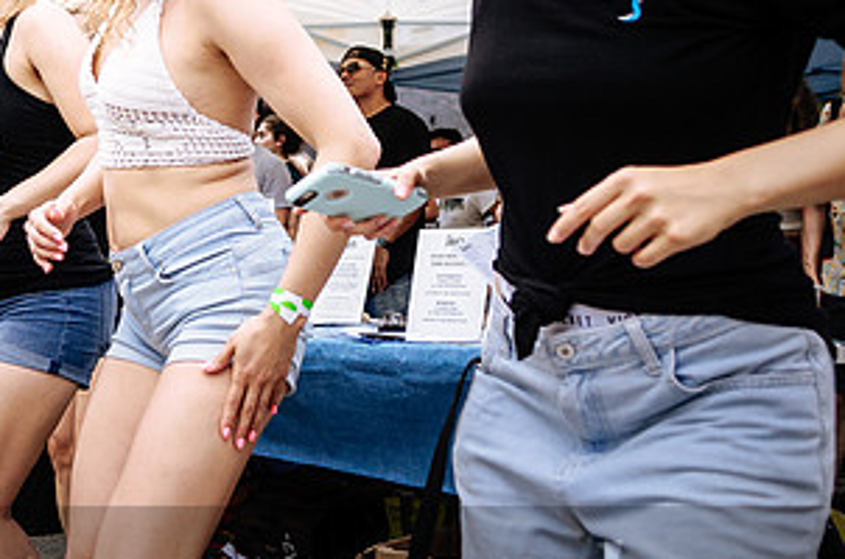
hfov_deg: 39.0
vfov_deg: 27.3
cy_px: 219
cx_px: 182
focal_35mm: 49
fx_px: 1148
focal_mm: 17
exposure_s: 1/500
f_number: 2.8
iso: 100
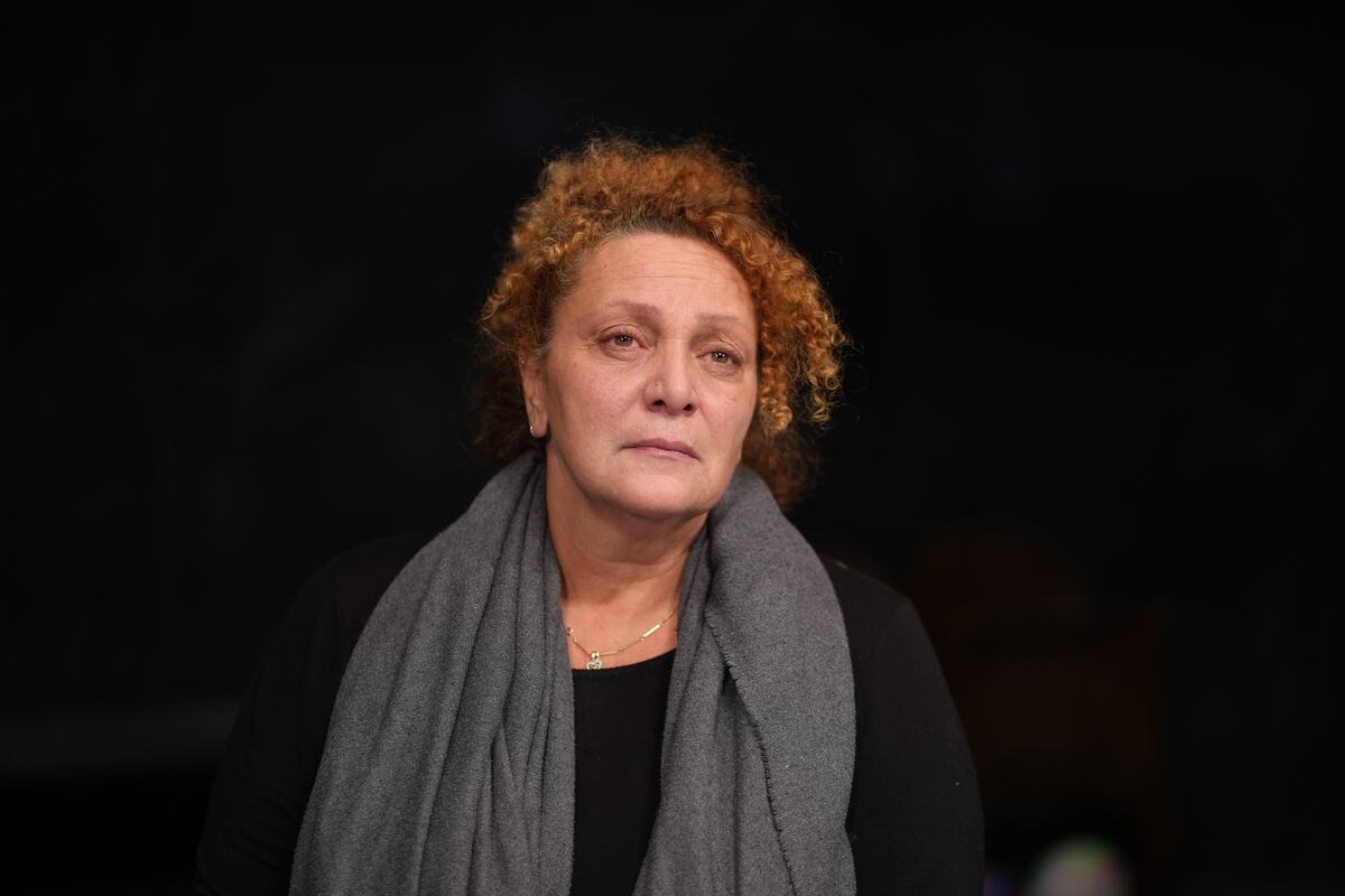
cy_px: 448
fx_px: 3175
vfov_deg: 16.1
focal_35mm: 85
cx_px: 672
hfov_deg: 23.9
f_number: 1.8
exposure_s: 1/250
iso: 200
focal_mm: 85
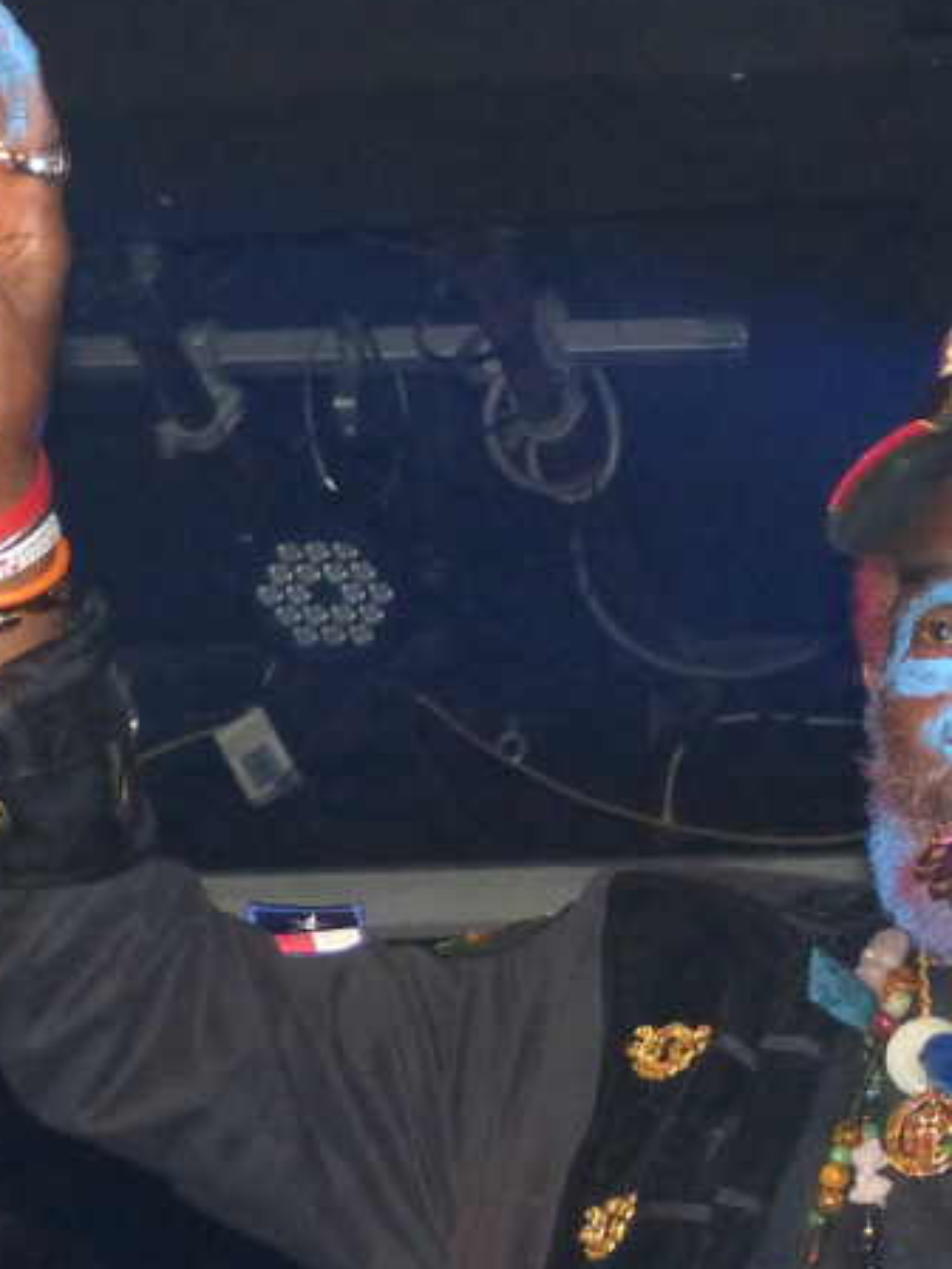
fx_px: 4254
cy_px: 1241
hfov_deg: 12.7
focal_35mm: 116
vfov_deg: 16.6
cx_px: 657
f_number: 2.8
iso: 400
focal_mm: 9.4
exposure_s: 1/60
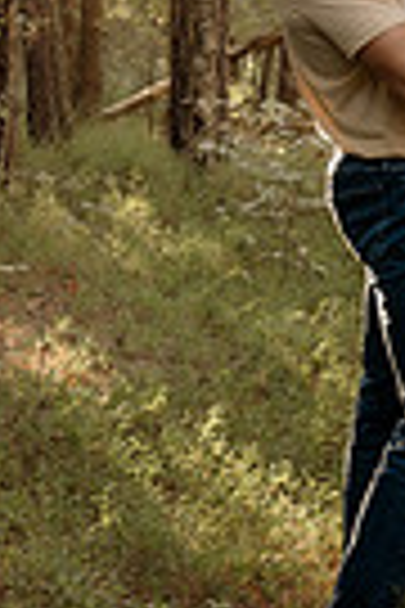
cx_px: 288
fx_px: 2025
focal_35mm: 120
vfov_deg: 16.2
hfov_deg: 11.4
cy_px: -167
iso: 500
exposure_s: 1/200
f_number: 2.8
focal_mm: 24
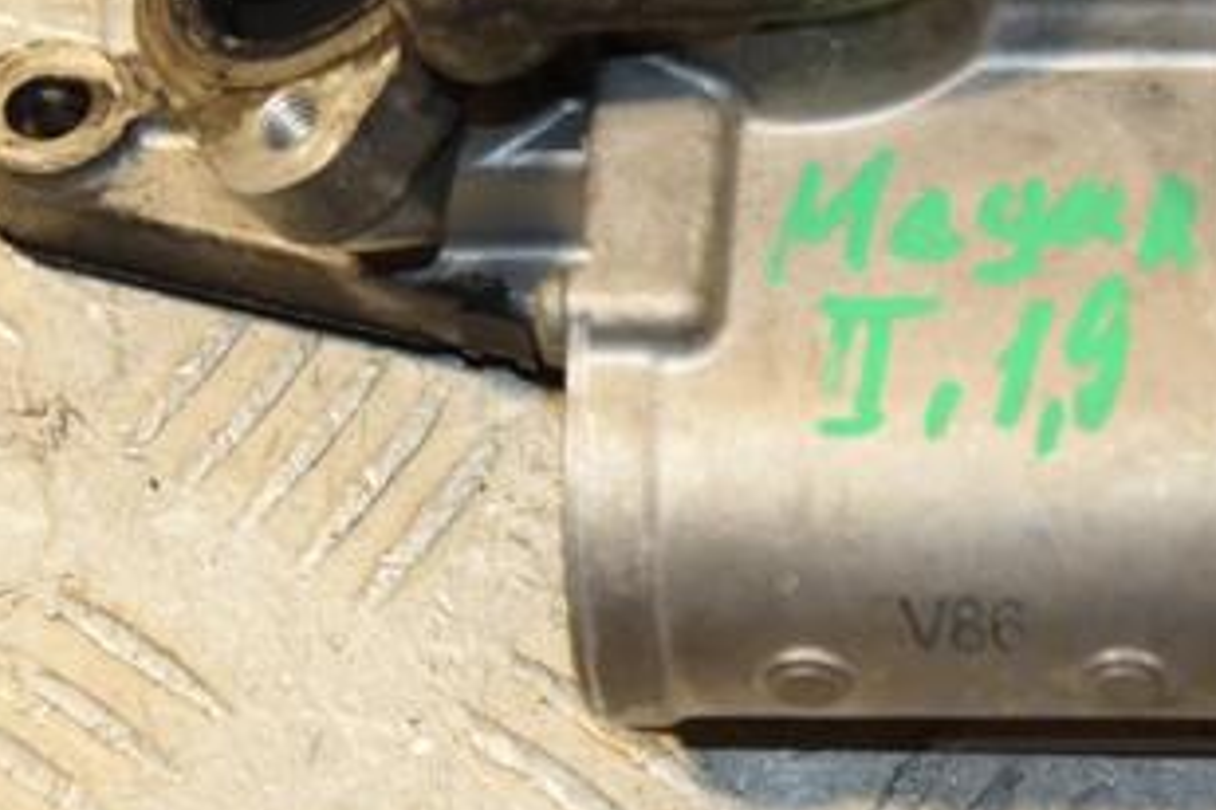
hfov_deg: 12.1
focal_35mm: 169
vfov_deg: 8.1
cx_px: 846
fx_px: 5708
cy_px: 130
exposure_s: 1/200
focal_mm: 58
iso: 800
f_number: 5.3
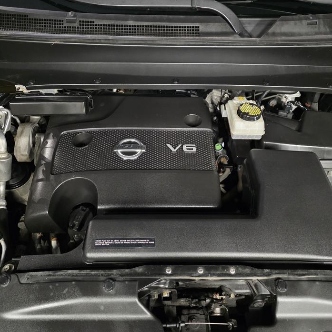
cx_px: 171
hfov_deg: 57.3
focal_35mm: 28
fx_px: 304
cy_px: 151
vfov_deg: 57.2
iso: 1600
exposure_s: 1/30
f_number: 1.7
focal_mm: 6.25
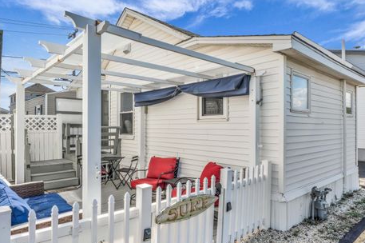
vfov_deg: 53.2
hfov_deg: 74.0
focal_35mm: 24
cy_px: 131
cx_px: 195
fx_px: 242
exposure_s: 1/40
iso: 100
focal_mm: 21.8
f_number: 22
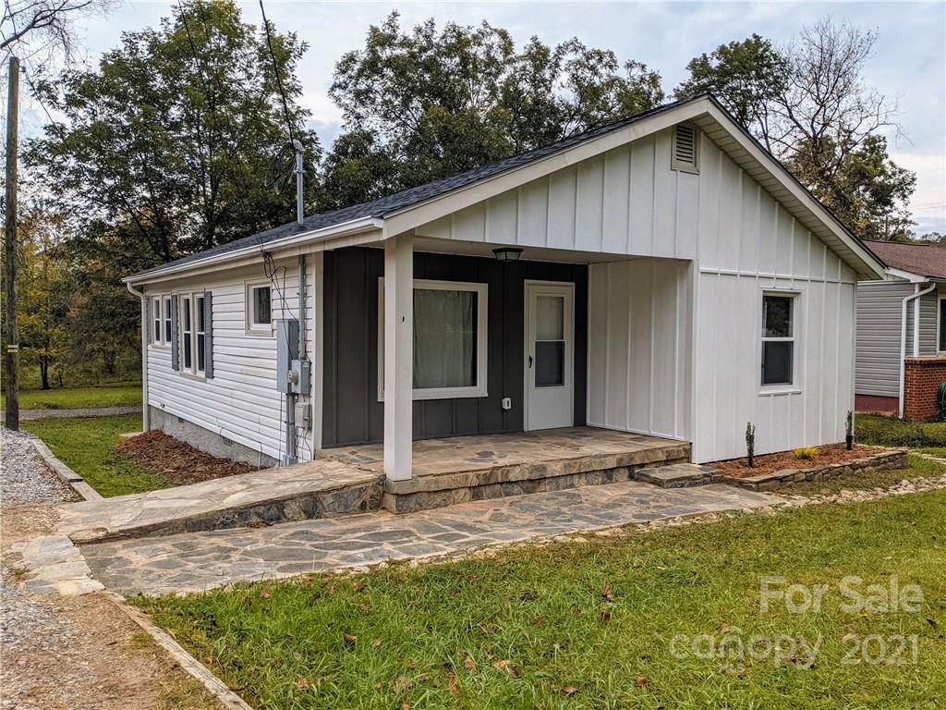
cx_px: 473
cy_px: 355
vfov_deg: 51.4
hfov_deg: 65.3
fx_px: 738
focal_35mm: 27
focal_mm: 4.38
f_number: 1.73
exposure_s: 1/1957
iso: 63
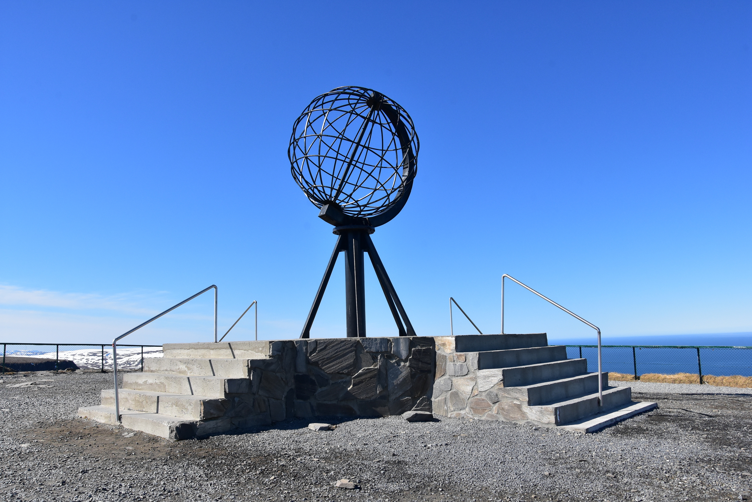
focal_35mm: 27
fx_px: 564
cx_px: 376
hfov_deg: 67.4
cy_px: 251
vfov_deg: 48.0
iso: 1000
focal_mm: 18
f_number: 13
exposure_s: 1/1250
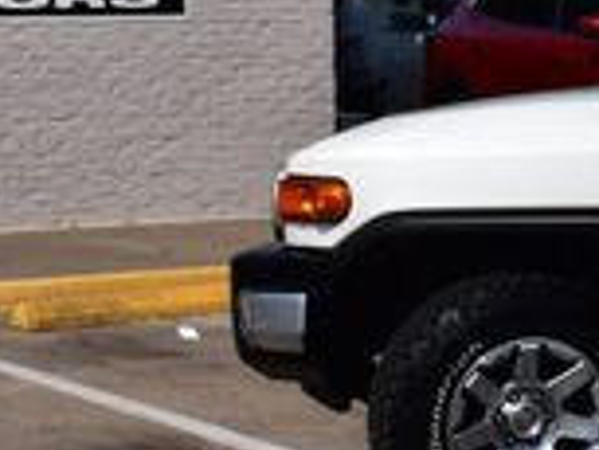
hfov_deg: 12.1
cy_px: 129
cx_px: 1053
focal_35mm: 151
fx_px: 2615
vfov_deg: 9.8
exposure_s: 1/640
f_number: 11
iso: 200
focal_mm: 25
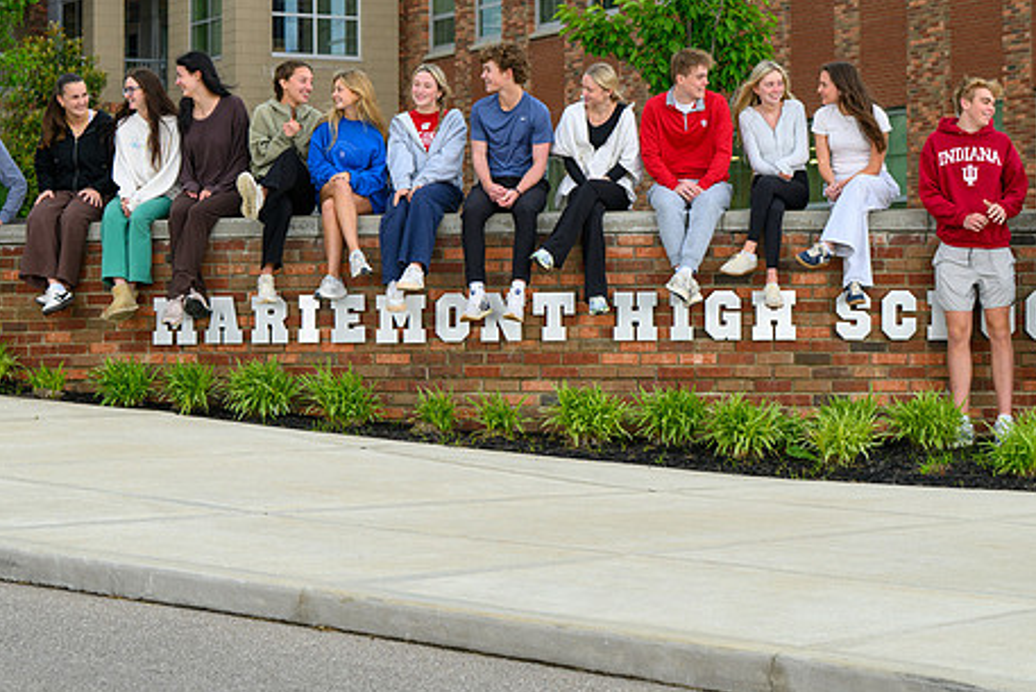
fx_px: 3282
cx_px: 473
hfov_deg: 17.9
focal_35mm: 114
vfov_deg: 12.0
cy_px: 302
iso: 250
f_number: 4.5
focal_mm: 86
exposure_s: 1/160
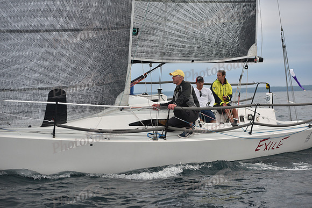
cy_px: 104
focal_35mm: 70
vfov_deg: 19.5
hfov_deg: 28.8
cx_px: 156
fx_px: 607
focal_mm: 70
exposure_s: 1/640
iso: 640
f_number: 3.5
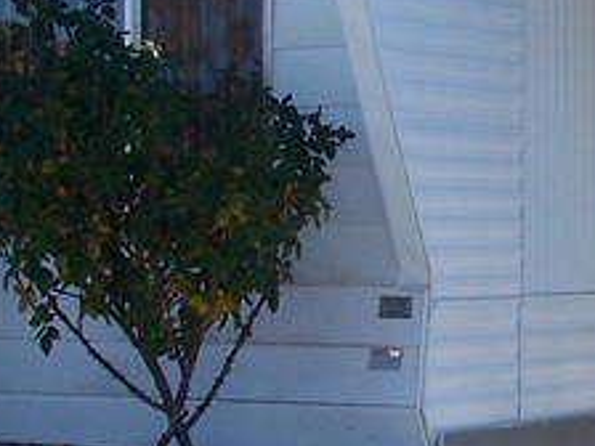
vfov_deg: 9.8
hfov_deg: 12.9
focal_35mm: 151
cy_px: 281
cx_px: 595
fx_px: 2595
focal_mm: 5.85
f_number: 3.6
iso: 64
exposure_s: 1/400
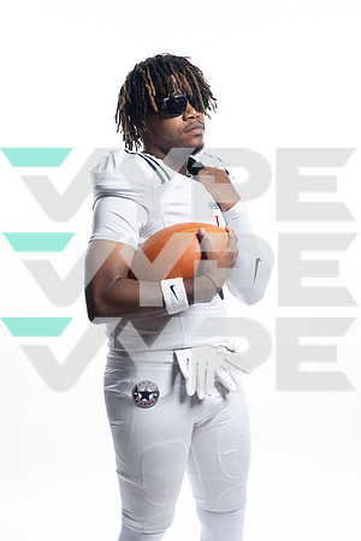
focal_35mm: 61
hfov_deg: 22.3
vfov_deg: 32.9
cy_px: 270
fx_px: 917
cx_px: 180
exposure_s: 1/250
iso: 200
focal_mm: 61
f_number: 5.6
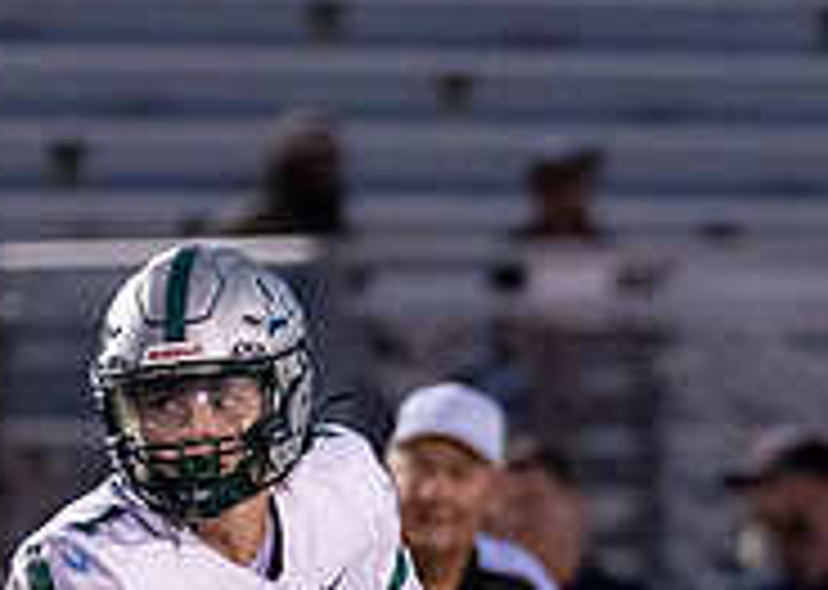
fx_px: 34201
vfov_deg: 1.0
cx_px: 721
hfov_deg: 1.4
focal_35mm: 1456
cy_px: 1022
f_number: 2.8
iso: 2000
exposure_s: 1/1000
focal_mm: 200
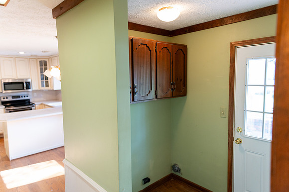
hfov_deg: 73.8
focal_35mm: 24
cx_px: 144
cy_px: 96
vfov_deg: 53.1
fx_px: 193
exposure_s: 1/250
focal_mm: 24
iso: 1250
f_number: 2.8
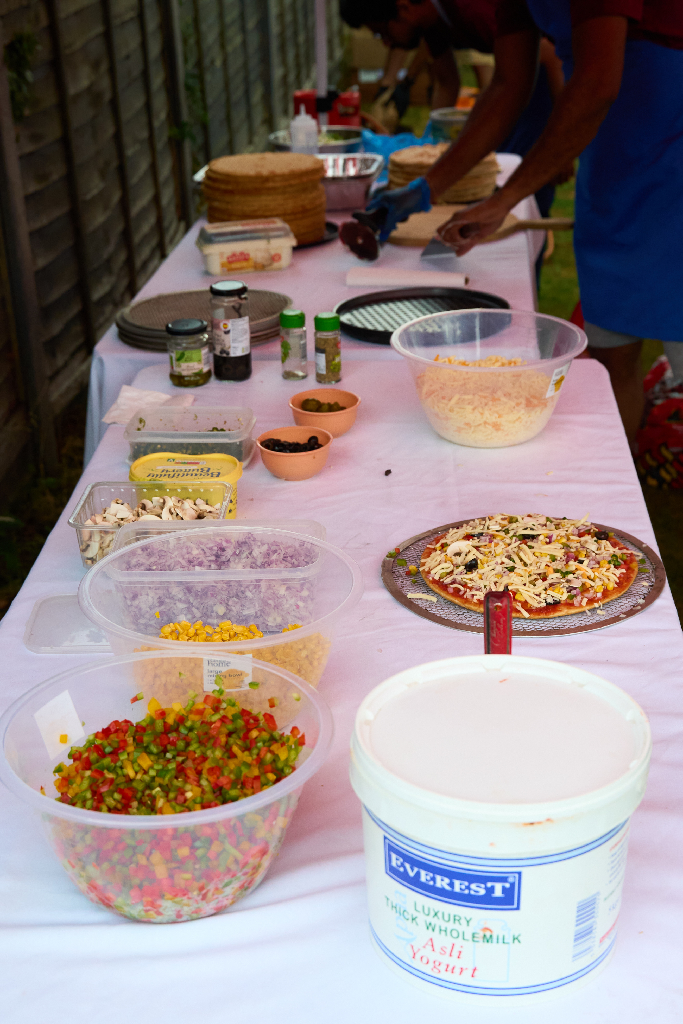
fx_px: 1537
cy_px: 512
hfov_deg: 25.1
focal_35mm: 54
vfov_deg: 36.9
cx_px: 342
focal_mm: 36
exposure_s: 1/400
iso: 1000
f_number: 4.5
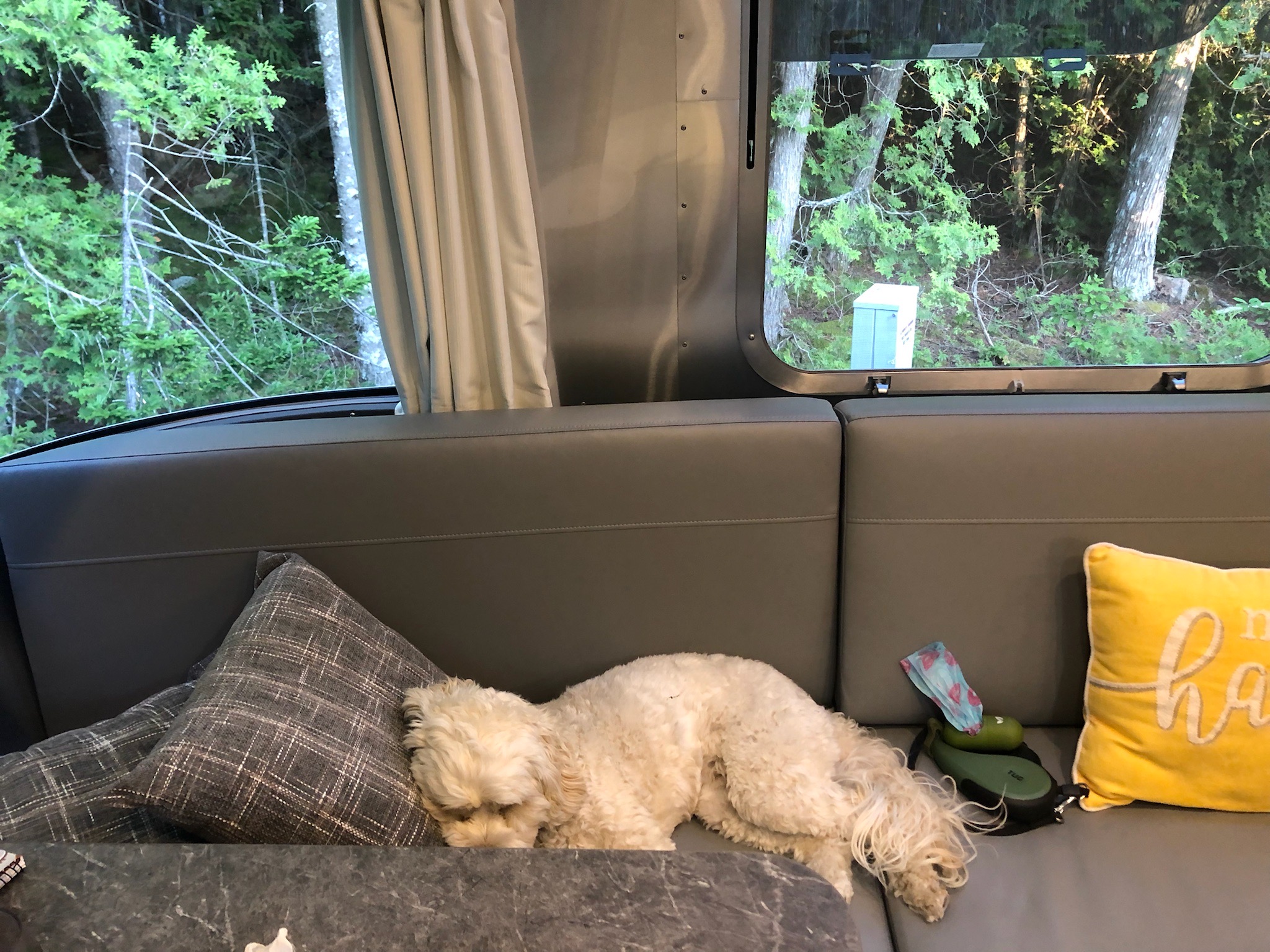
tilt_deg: -23.9
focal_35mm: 28
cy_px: 476
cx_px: 635
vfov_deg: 49.7
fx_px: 1027
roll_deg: +2.4
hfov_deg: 63.4
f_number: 1.8
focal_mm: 4
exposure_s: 1/15
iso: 80
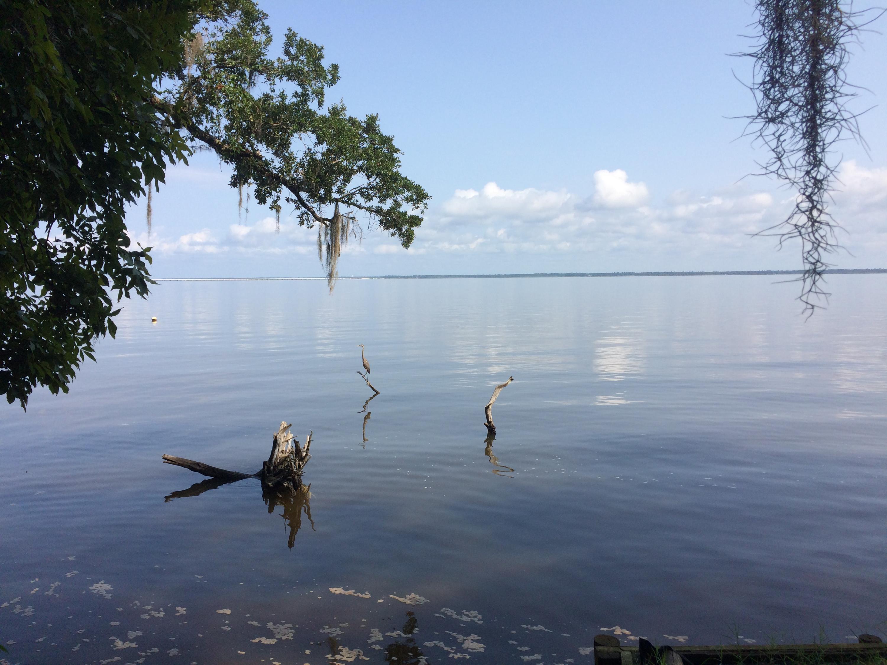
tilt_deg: -4.6
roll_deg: +1.6
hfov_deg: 61.7
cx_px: 444
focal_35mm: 29
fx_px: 743
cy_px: 332
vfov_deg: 48.2
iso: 32
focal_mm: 4.15
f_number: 2.2
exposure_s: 1/2283
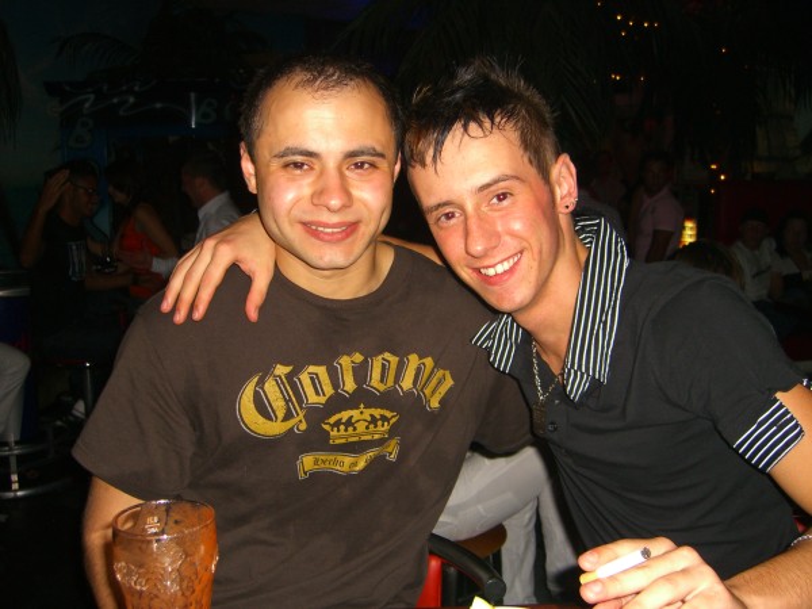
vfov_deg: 37.7
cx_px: 406
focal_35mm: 38
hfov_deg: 49.0
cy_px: 304
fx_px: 891
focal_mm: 7.9
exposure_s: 1/60
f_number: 2.8
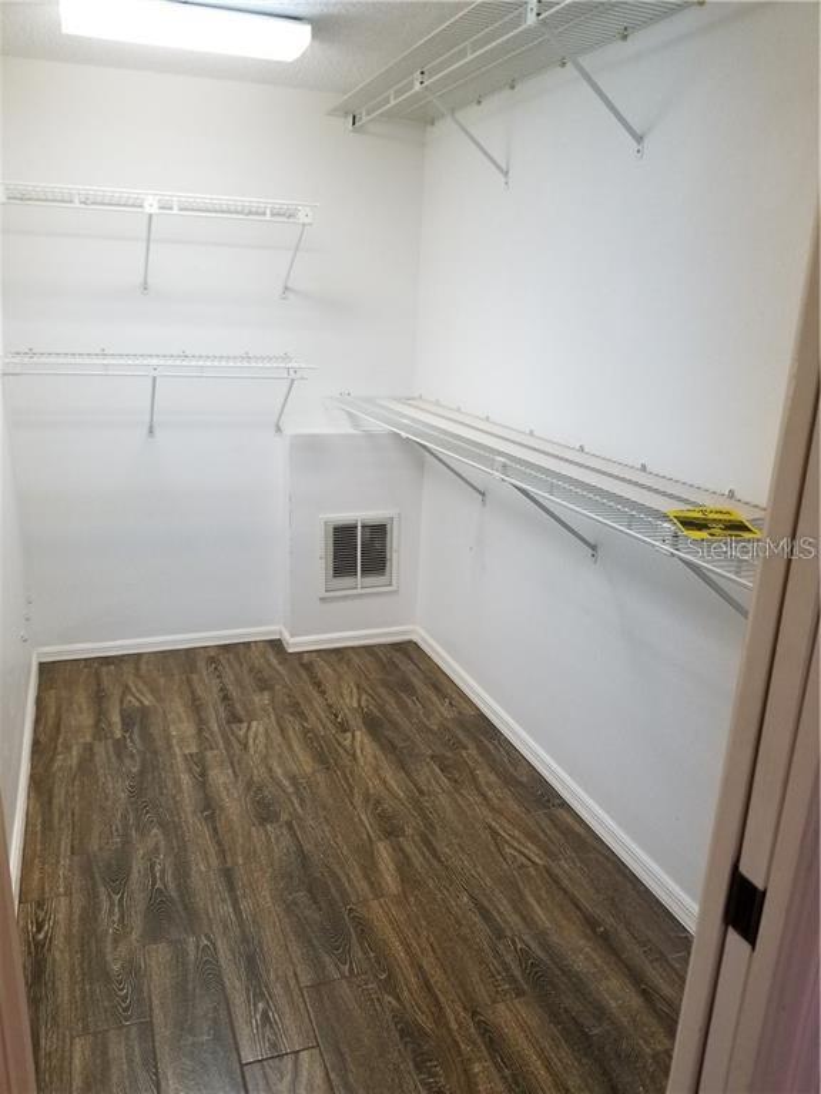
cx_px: 410
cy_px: 547
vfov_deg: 67.3
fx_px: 822
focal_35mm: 26
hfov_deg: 53.1
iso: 160
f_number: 1.7
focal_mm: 4.3
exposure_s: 1/40
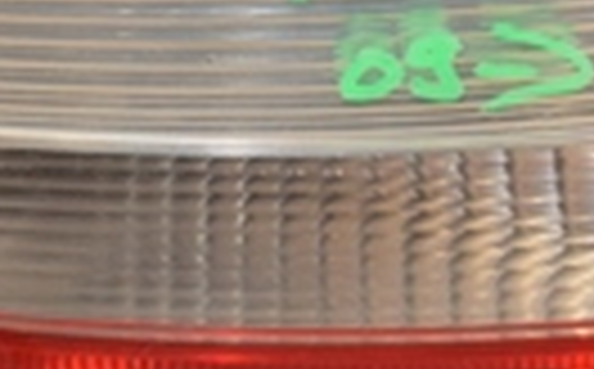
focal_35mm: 356
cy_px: -81
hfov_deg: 5.9
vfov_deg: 3.7
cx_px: 180
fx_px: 5753
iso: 800
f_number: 6.3
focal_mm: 48
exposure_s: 1/200
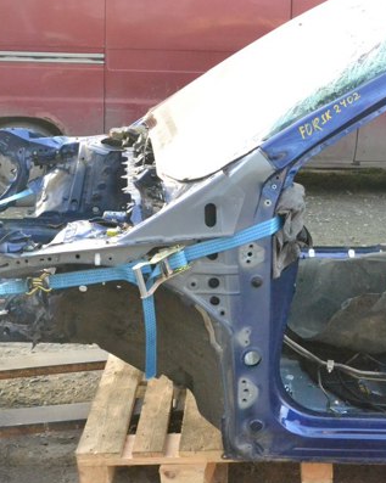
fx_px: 844
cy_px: 240
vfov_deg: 32.0
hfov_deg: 25.8
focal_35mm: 59
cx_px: 205
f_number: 9
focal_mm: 26
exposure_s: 1/160
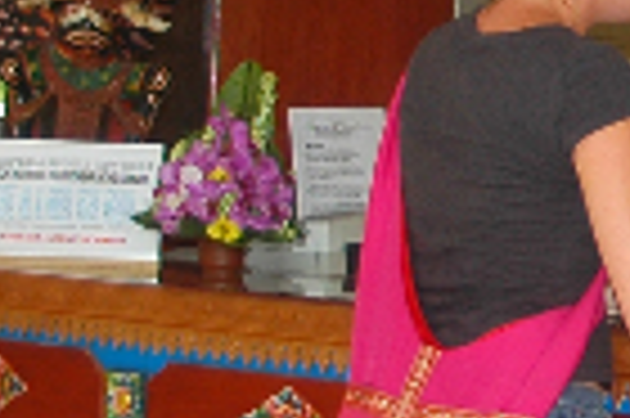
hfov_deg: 10.3
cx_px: 1130
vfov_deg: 7.2
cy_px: 112
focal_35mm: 189
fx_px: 3304
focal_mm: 22
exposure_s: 1/25
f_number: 4
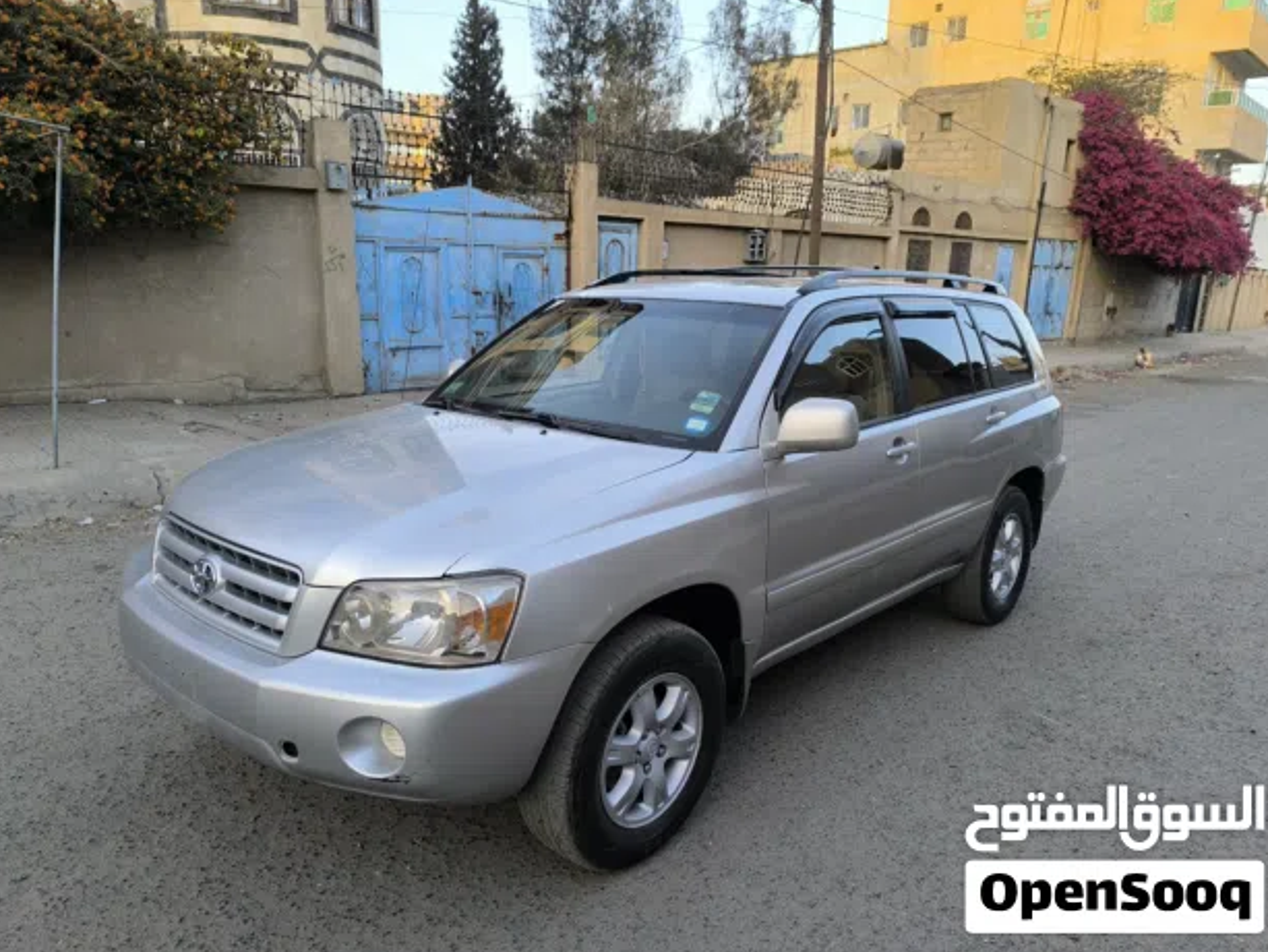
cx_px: 654
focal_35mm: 24
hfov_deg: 71.6
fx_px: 879
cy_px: 486
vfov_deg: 56.8
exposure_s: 1/100
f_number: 1.65
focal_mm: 6.14
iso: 80
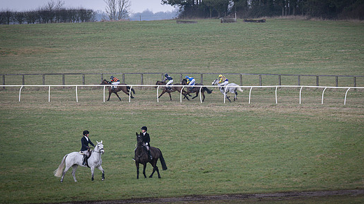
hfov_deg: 6.1
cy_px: 96
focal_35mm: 352
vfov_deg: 3.4
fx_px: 3396
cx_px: 194
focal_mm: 200
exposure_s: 1/1000
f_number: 5
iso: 320
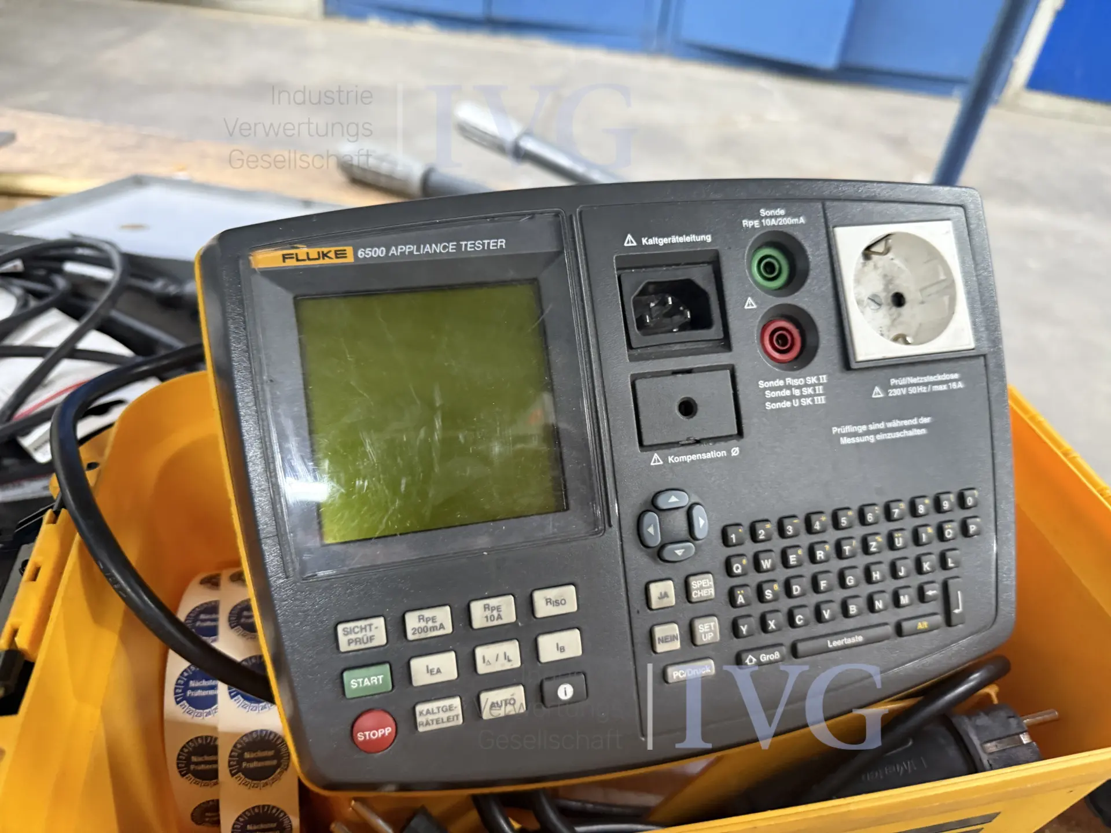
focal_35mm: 24
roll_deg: -6.7
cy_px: 416
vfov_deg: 56.8
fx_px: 770
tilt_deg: -40.5
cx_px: 556
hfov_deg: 71.6
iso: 640
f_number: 1.78
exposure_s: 1/50
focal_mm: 6.76
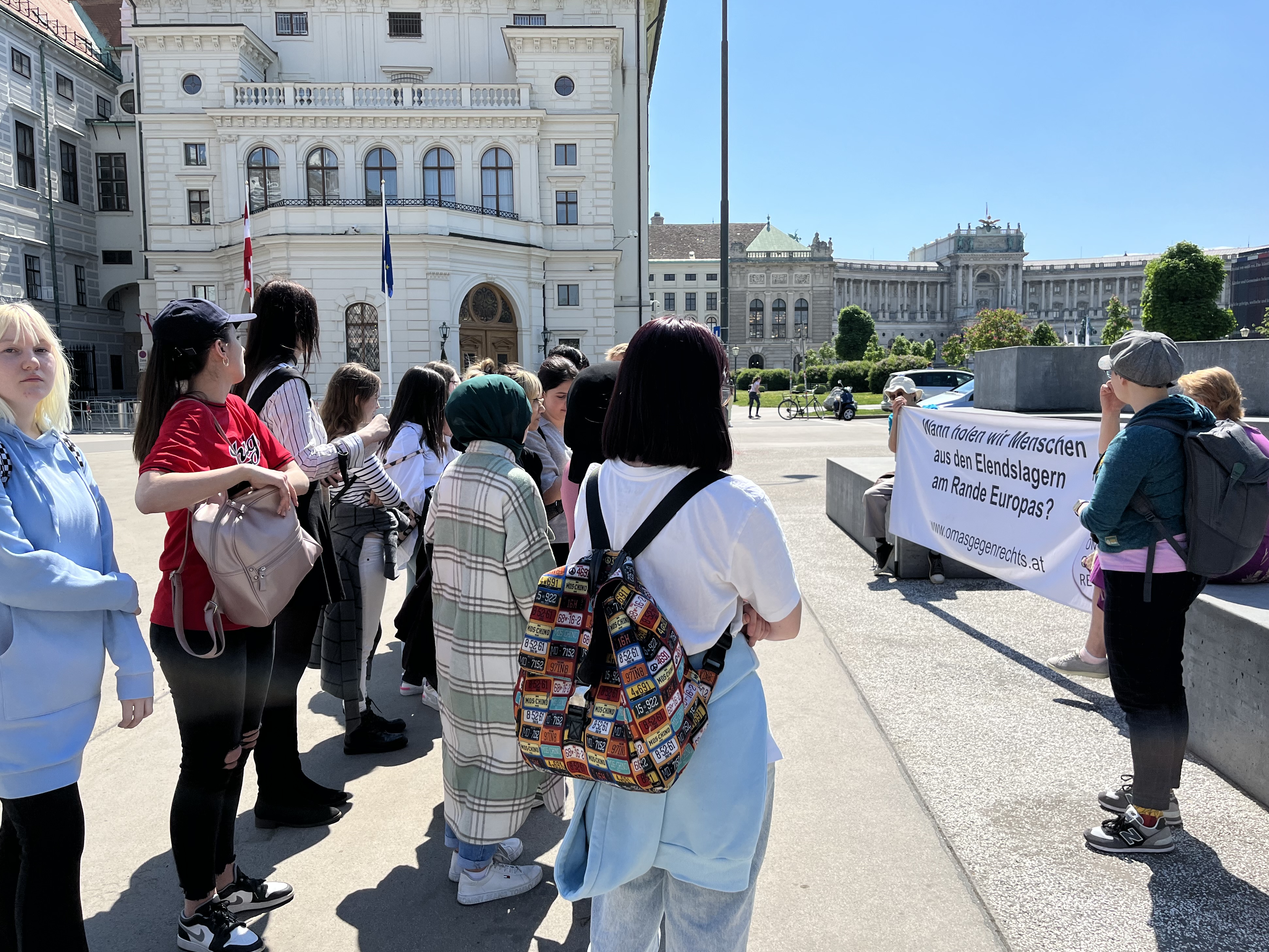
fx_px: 990
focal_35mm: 27
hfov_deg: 65.3
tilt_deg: -4.7
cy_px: 488
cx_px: 648
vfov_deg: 51.3
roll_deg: +1.0
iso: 50
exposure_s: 1/2755
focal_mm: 5.1
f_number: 1.6
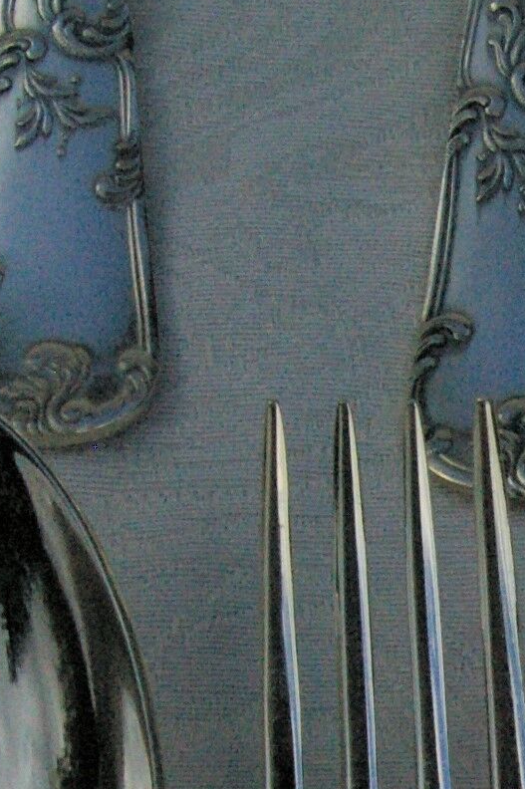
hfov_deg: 8.8
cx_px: 965
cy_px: 1466
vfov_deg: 12.5
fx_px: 3242
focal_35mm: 148
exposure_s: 1/1000
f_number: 13
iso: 1600
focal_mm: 26
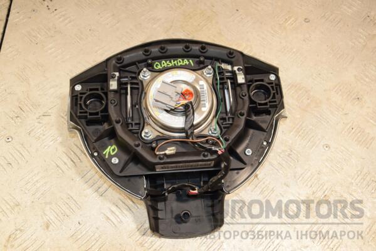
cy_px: 126
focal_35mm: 39
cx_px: 188
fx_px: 407
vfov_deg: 34.2
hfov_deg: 49.6
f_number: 6.3
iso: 800
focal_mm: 26
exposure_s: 1/200
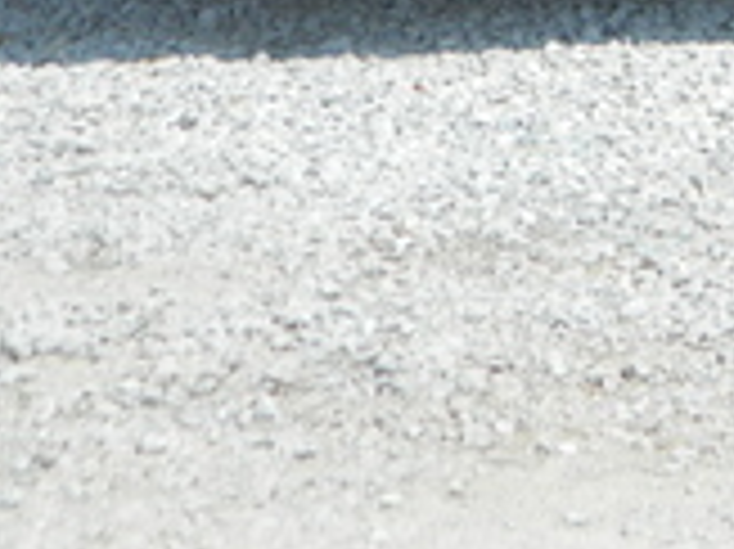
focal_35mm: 281
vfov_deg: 5.2
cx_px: 1148
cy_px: -356
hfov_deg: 6.9
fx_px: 5954
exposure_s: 1/800
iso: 80
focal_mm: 15.1
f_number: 4.2
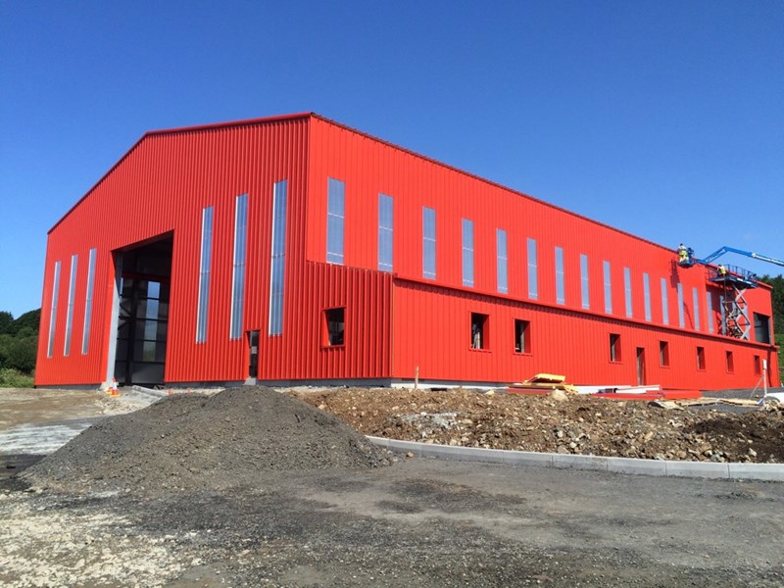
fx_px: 657
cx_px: 392
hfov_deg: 61.7
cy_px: 294
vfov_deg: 48.2
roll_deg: +0.5
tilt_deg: +9.8
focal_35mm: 29
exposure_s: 1/1709
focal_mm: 4.15
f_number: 2.2
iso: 32
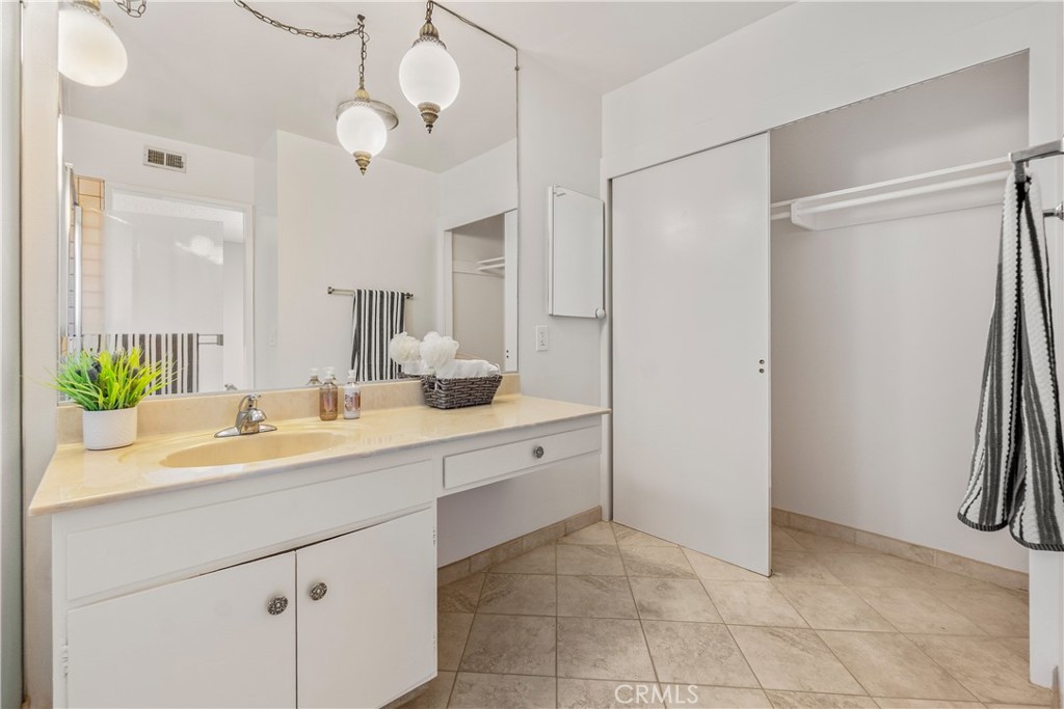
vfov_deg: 77.3
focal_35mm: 15
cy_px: 354
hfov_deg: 100.4
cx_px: 532
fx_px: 443
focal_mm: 10
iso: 400
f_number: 8
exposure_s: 1/4
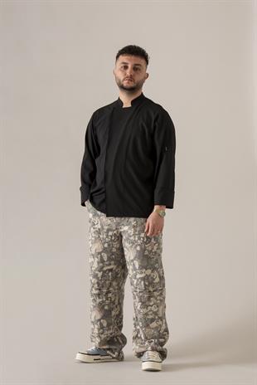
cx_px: 128
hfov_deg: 11.8
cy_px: 192
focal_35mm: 116
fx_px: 1240
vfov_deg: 17.6
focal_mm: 116
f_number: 11
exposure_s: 1/160
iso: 320
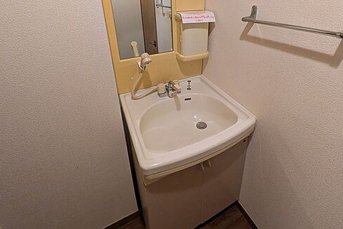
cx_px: 186
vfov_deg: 61.7
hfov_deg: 86.7
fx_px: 181
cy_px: 63
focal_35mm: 19
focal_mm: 1.83
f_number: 2.2
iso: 354
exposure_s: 1/24
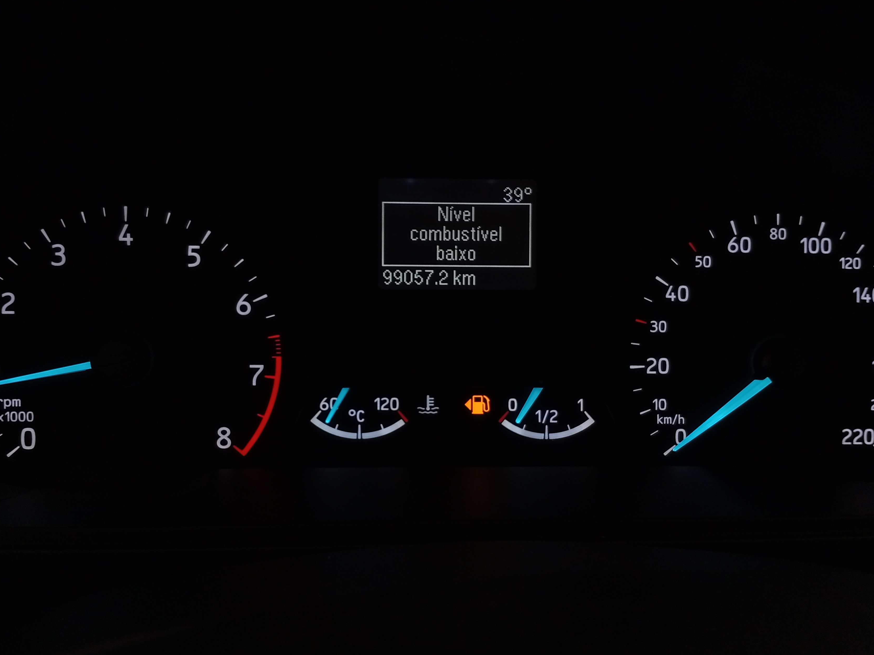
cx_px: 426
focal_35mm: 33
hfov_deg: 55.3
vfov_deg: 42.9
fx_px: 833
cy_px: 348
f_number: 1.8
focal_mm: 3.98
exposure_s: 1/60
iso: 116
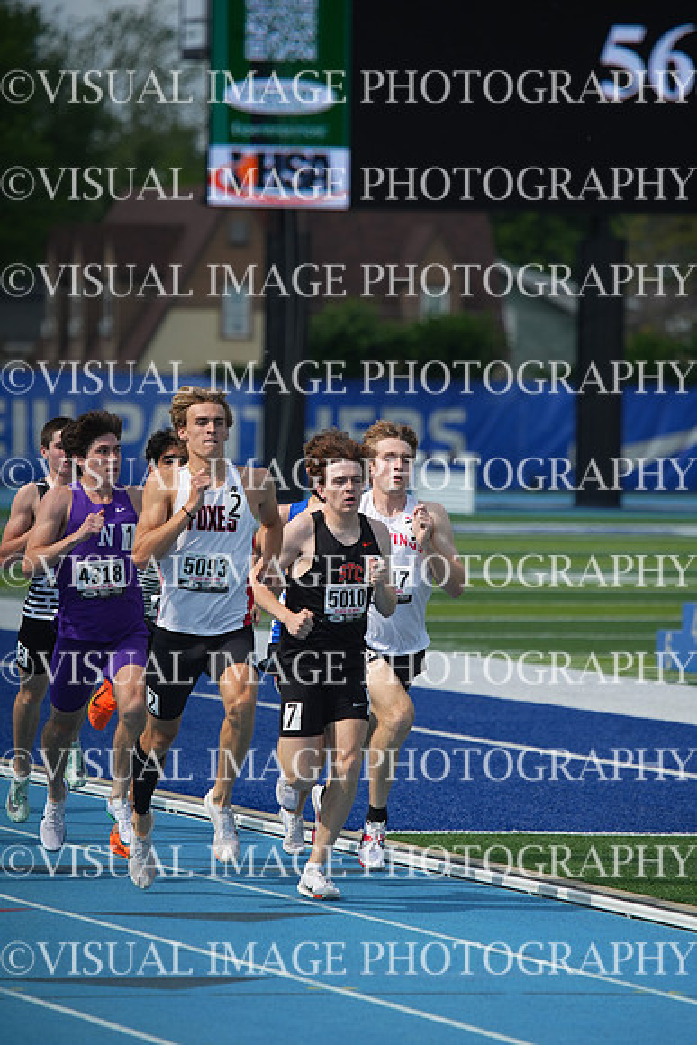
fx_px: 8997
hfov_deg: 4.4
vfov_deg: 6.6
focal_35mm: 310
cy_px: 522
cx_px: 348
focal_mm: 310
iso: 400
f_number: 5.6
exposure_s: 1/2500
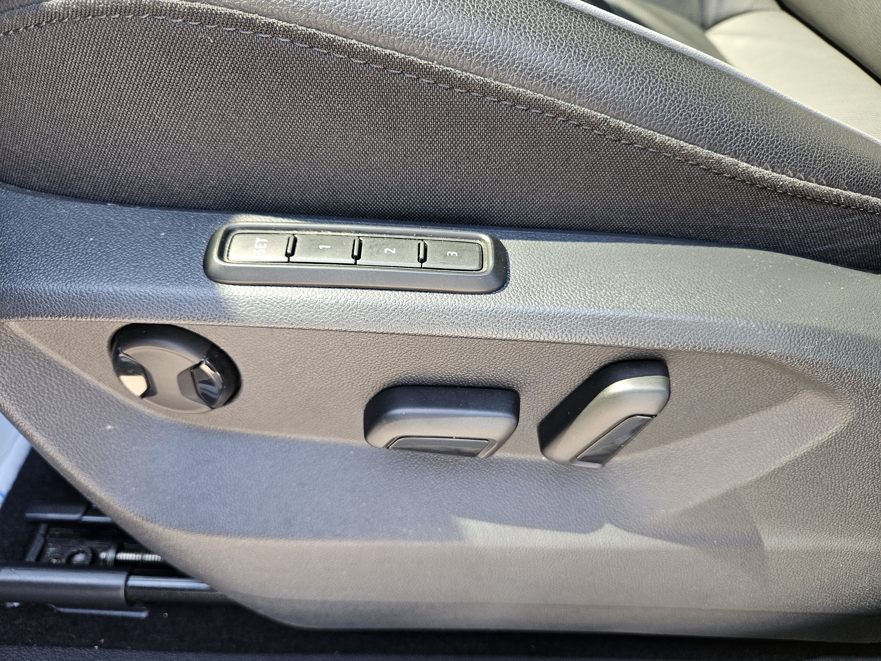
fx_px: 585
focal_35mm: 23
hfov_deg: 73.9
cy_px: 330
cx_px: 440
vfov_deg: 58.9
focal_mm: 5.4
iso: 100
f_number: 1.8
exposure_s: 1/180
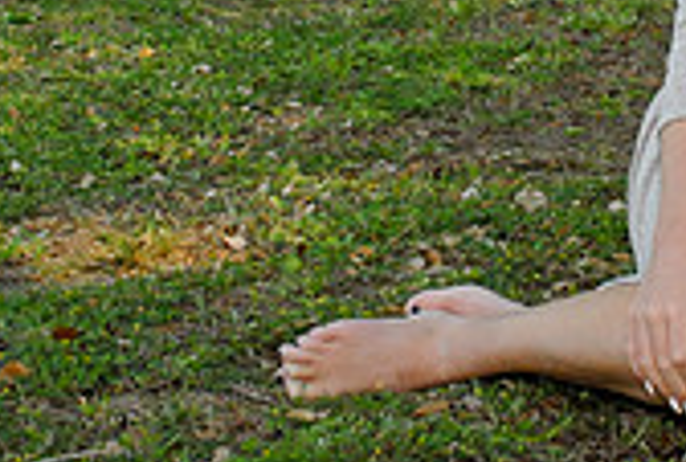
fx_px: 2369
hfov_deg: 16.4
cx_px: 474
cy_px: -192
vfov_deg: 10.8
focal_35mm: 124
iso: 400
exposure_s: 1/250
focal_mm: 24
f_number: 8
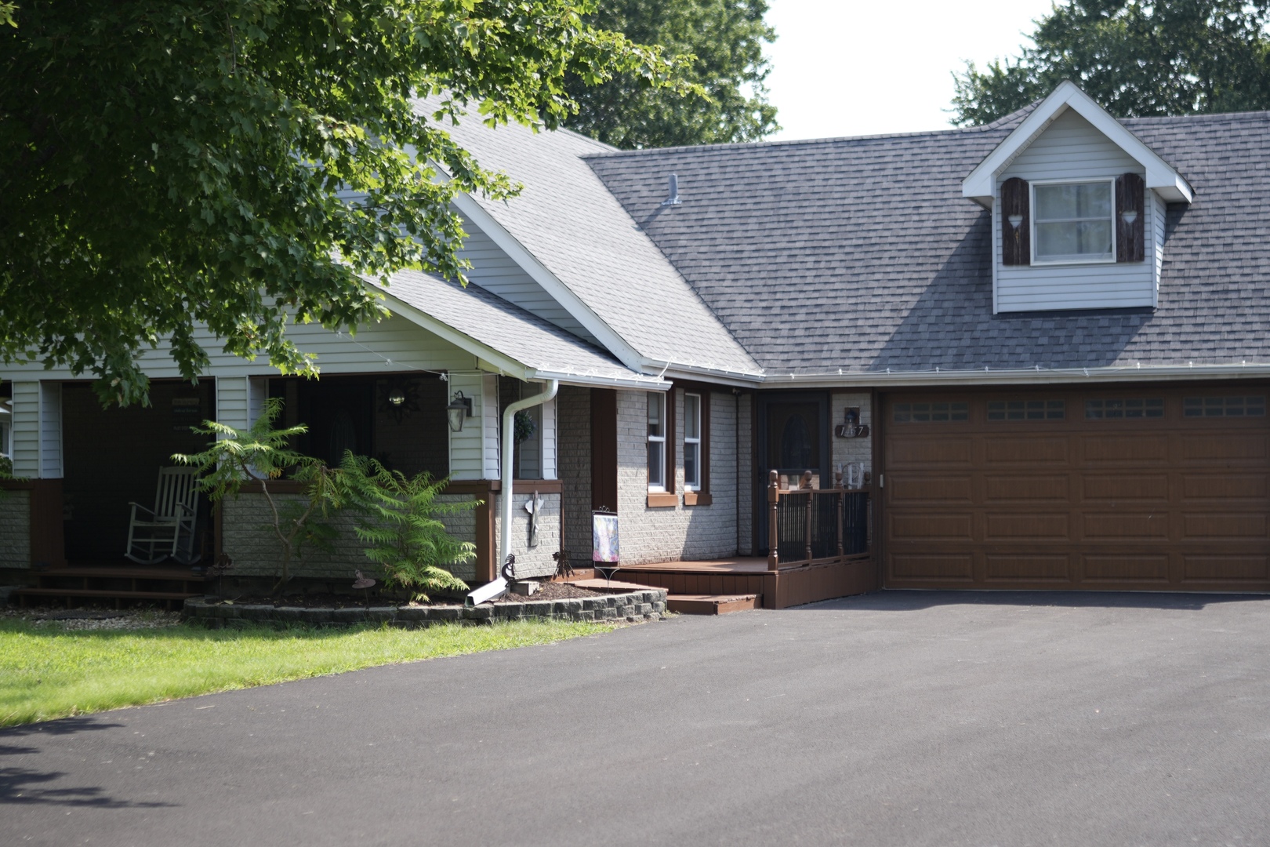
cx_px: 635
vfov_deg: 25.8
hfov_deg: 37.9
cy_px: 424
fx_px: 1852
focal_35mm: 52
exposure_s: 1/2500
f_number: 1.4
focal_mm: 35
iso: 100
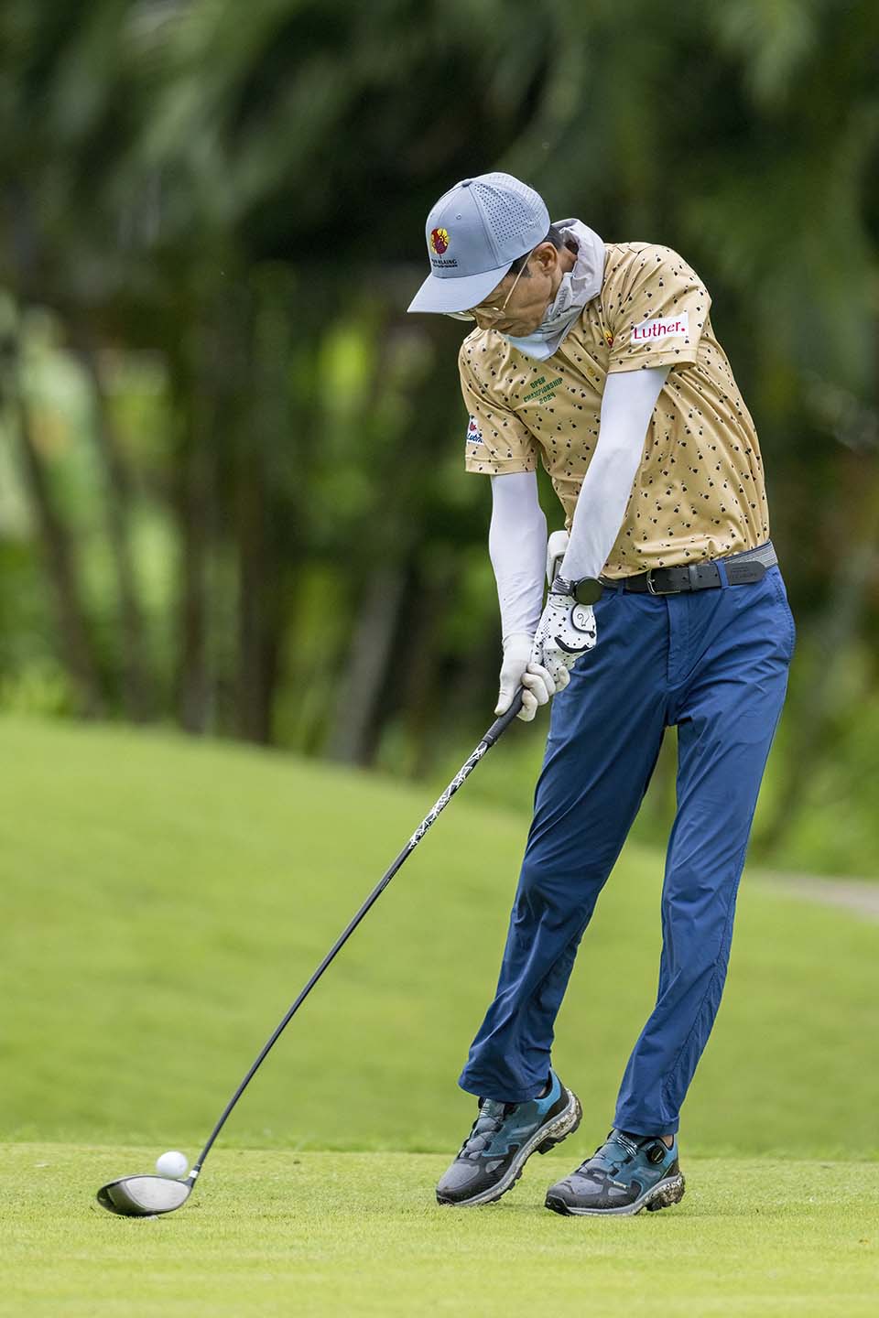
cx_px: 440
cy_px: 659
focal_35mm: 400
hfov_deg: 3.4
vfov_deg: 5.2
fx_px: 14649
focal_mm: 400
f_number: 3.5
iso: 900
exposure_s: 1/4000
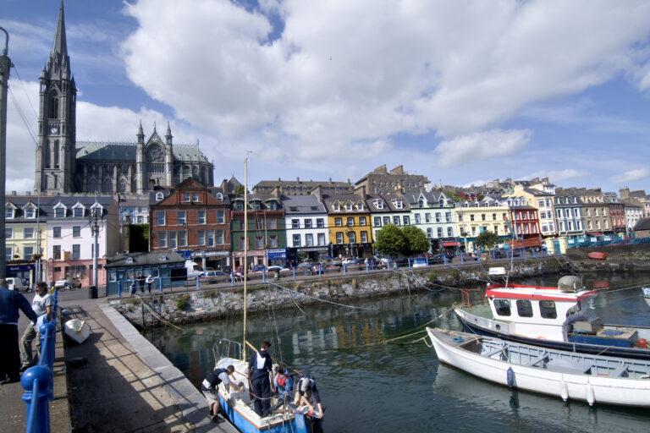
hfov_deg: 90.0
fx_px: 325
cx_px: 325
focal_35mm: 18
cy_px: 216
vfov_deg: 67.4
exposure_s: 1/60
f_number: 16
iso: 100
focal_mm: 12
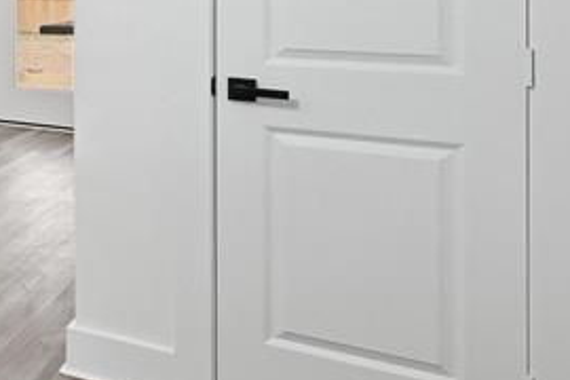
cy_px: -102
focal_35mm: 53
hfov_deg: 22.8
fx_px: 839
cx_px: -431
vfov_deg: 22.9
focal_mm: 14
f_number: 7.1
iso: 1000
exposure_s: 1/1600
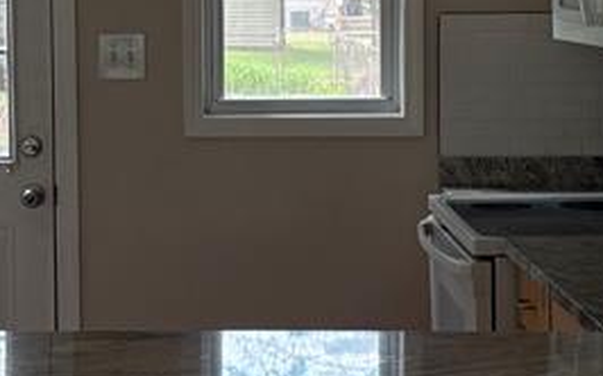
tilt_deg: -1.2
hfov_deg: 19.6
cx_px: 199
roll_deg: +0.1
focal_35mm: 106
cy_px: 63
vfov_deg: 12.3
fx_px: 1741
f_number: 1.6
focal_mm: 5.96
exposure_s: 1/144
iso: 125
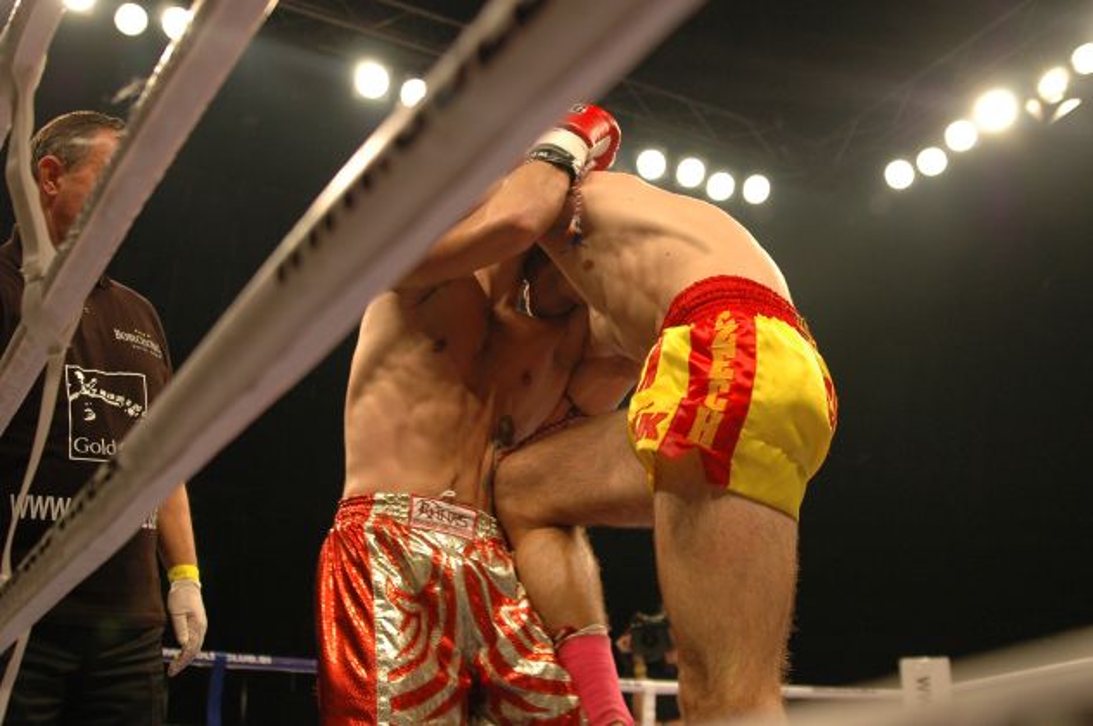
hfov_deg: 46.4
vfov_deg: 31.8
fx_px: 1274
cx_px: 546
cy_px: 363
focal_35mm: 42
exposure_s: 1/500
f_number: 2.8
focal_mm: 28
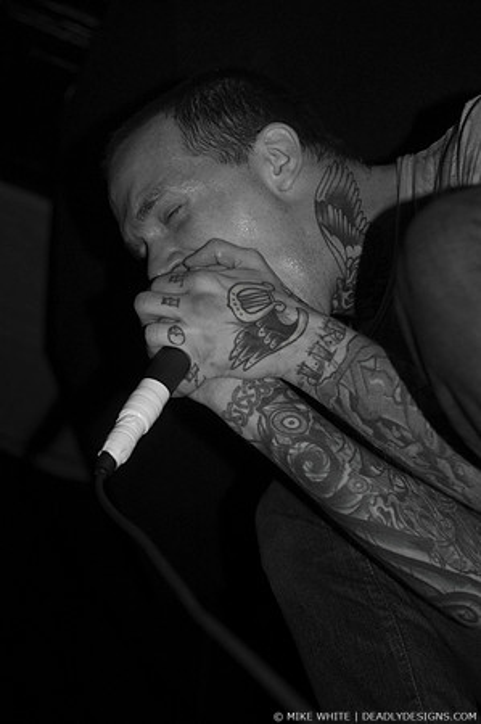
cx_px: 240
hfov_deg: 25.7
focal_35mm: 52
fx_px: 1055
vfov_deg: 37.9
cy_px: 362
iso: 800
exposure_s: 1/80
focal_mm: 35
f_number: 3.2
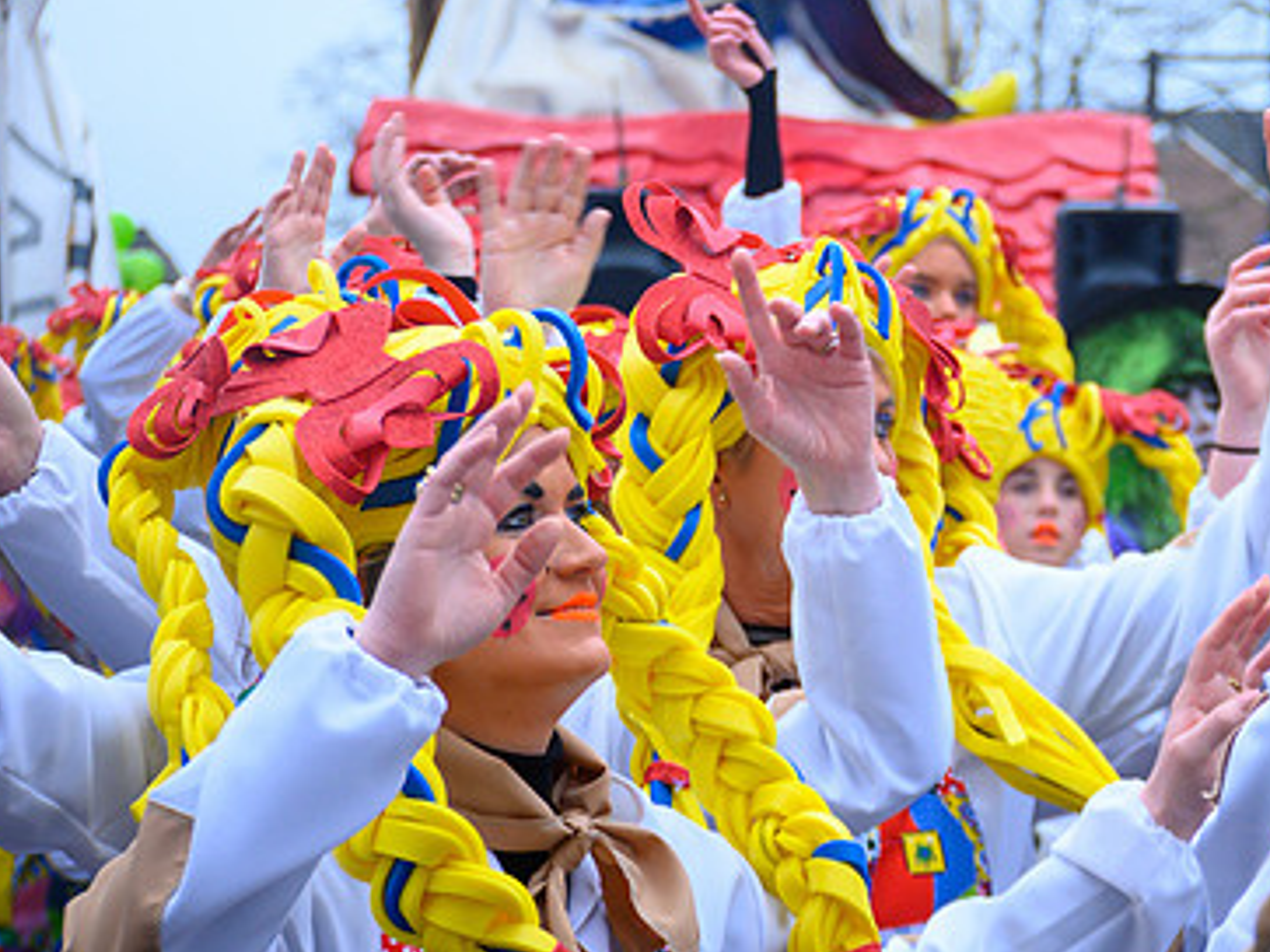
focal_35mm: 152
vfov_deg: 9.7
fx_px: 5575
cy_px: 324
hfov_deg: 13.0
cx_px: 962
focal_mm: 66
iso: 400
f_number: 5
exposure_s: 1/320
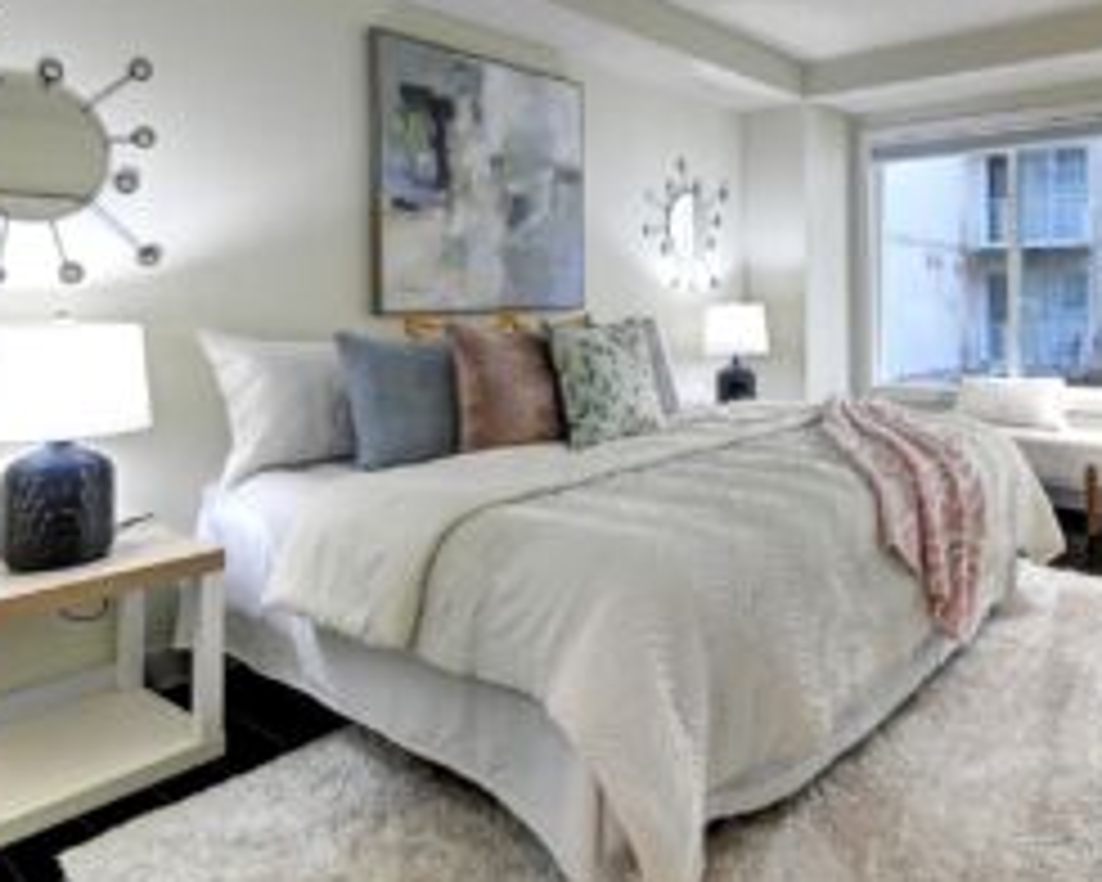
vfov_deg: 60.4
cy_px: 353
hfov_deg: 69.8
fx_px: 750
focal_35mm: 23
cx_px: 765
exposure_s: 1/8
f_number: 11
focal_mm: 10
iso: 3200
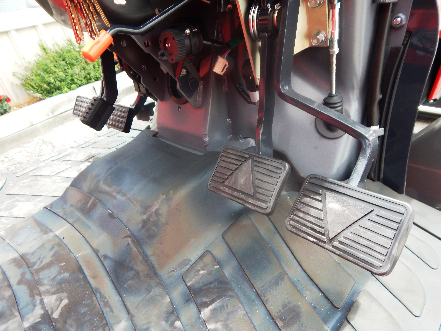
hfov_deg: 76.4
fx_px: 280
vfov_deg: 61.1
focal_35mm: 22
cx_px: 220
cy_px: 166
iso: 125
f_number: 3
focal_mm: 4
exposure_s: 1/200
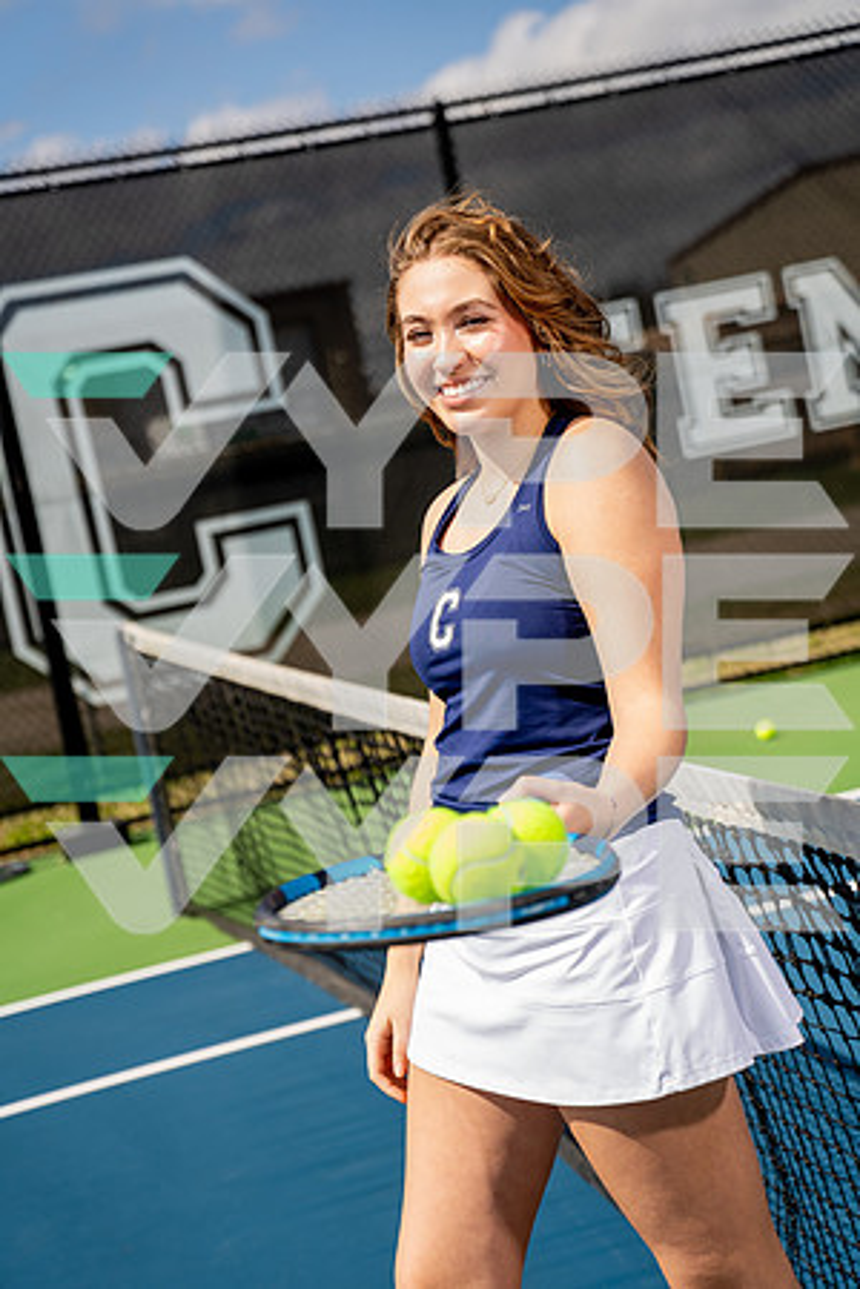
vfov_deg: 28.8
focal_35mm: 70
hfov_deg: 19.5
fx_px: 2508
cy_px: 644
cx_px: 430
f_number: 4
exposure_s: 1/800
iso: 100
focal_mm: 70
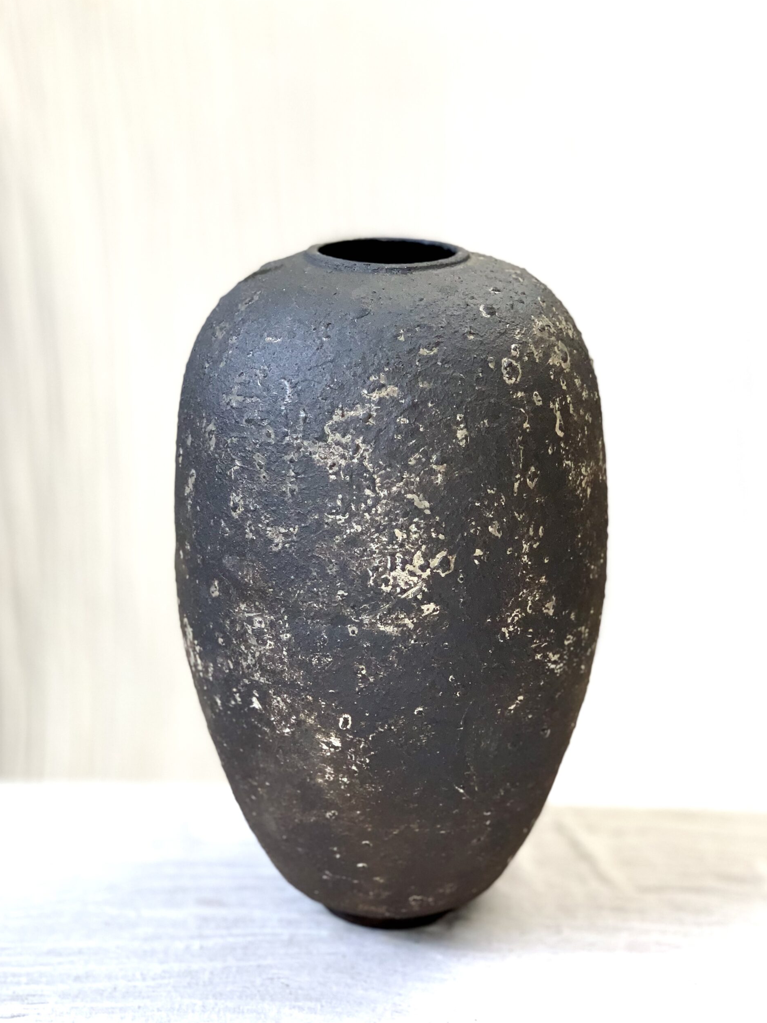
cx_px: 388
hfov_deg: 27.5
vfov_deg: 36.2
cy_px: 503
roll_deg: +0.8
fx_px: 1566
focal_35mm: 53
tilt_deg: -20.2
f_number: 2.4
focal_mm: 6
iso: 50
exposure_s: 1/120
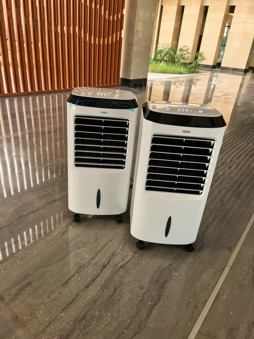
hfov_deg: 56.8
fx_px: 235
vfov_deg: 71.6
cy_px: 170
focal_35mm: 24
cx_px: 127
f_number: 1.6
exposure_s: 1/304
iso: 50
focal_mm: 5.34
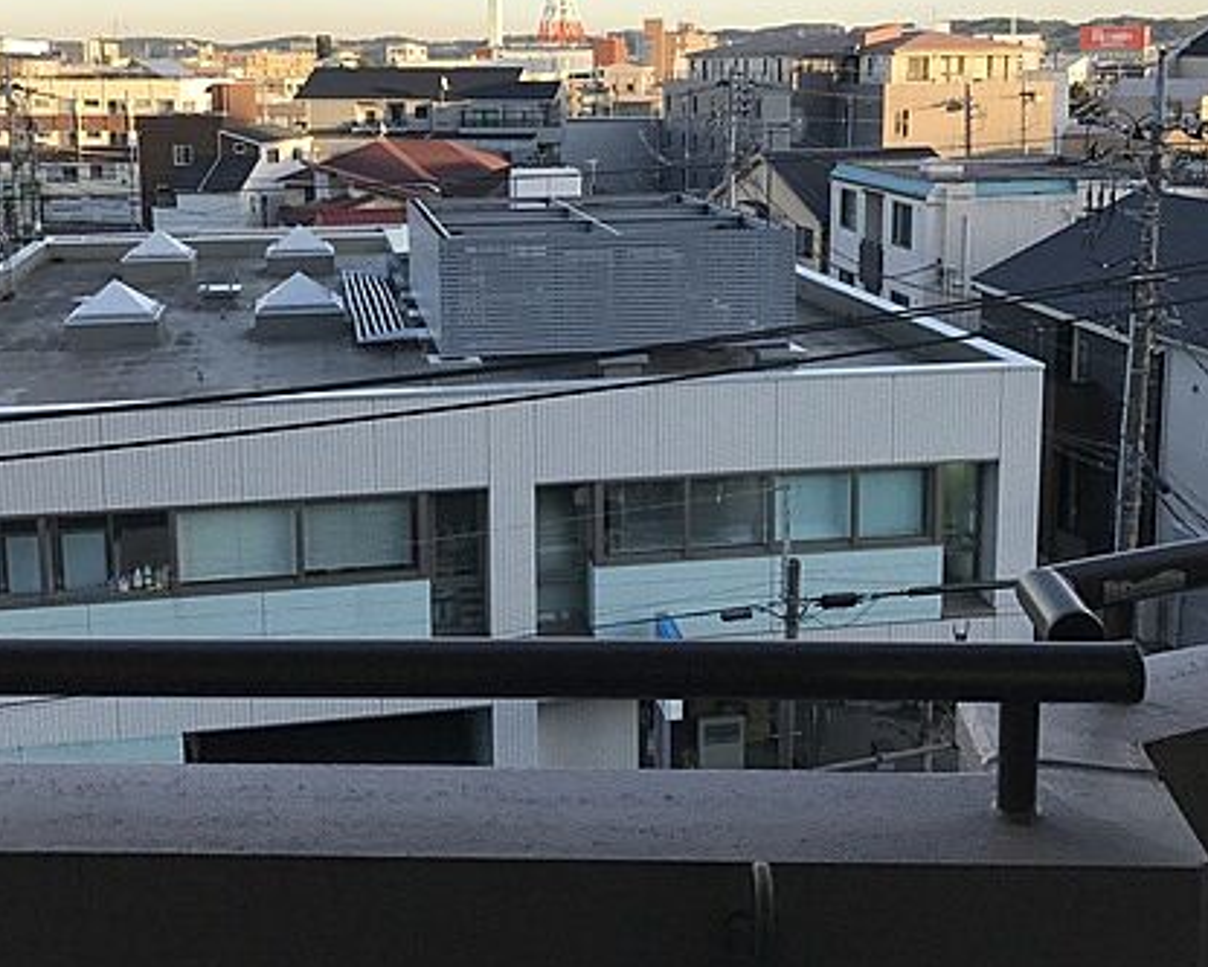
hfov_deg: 43.8
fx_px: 1502
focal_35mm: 42
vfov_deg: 35.4
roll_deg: +0.8
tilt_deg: -8.7
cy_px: 328
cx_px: 616
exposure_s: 1/679
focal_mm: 3.99
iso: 20
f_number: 1.8
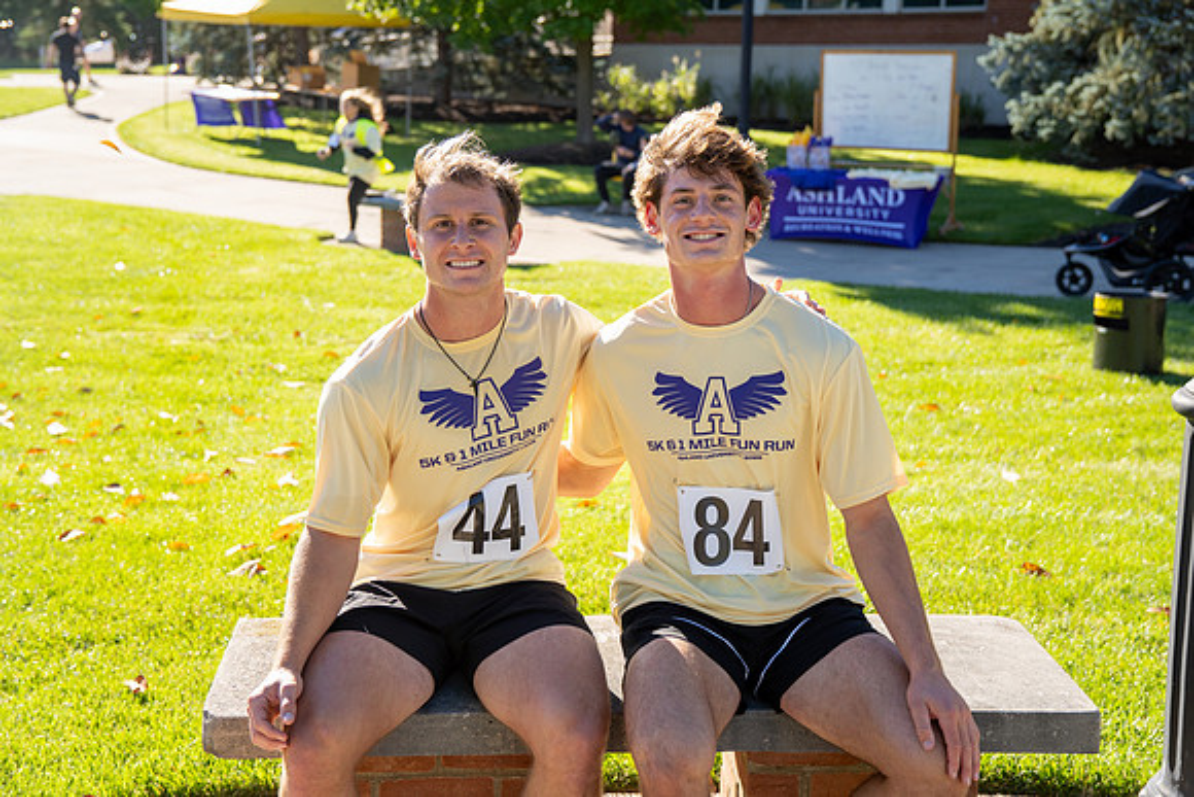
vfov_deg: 28.1
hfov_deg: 41.1
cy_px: 398
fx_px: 1592
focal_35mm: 48
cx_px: 597
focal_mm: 32
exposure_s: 1/320
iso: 100
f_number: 2.8
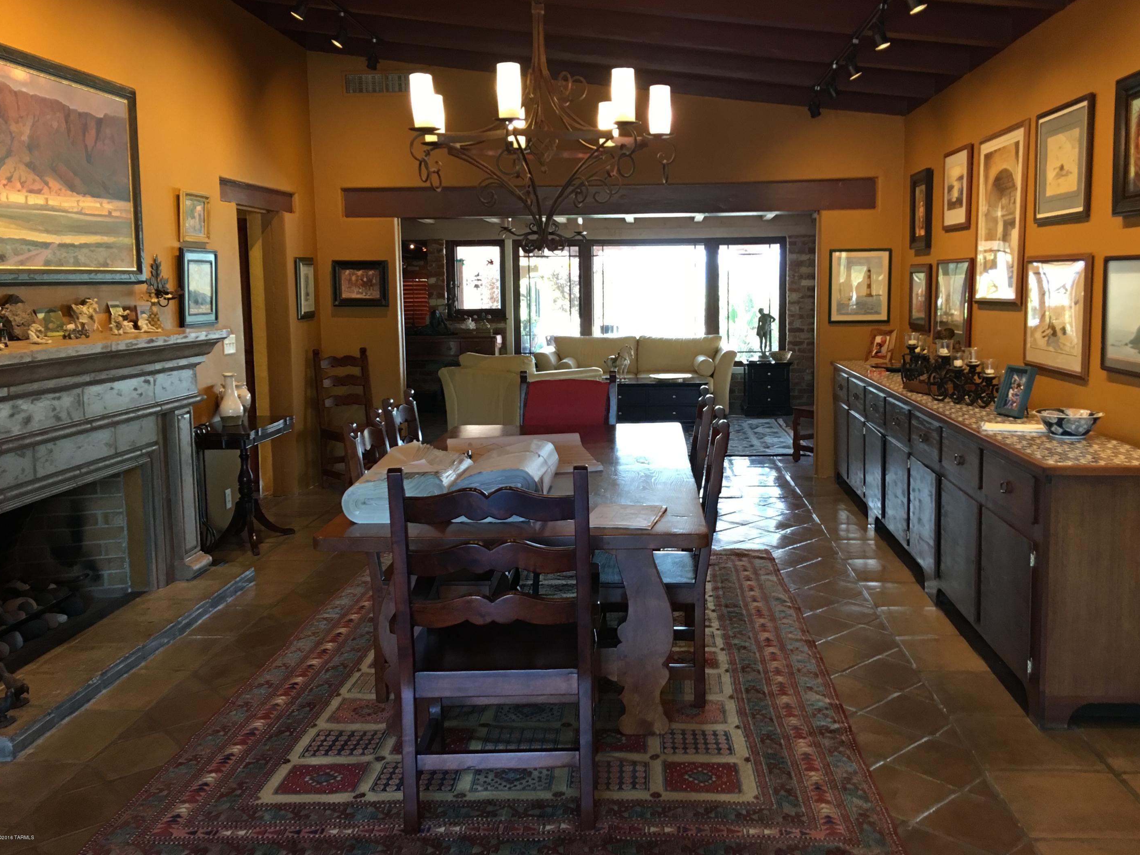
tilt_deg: -5.9
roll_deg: +0.7
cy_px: 409
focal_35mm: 31
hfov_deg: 58.3
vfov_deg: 45.4
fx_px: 1021
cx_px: 605
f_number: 2.2
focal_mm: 4.15
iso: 50
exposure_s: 1/15
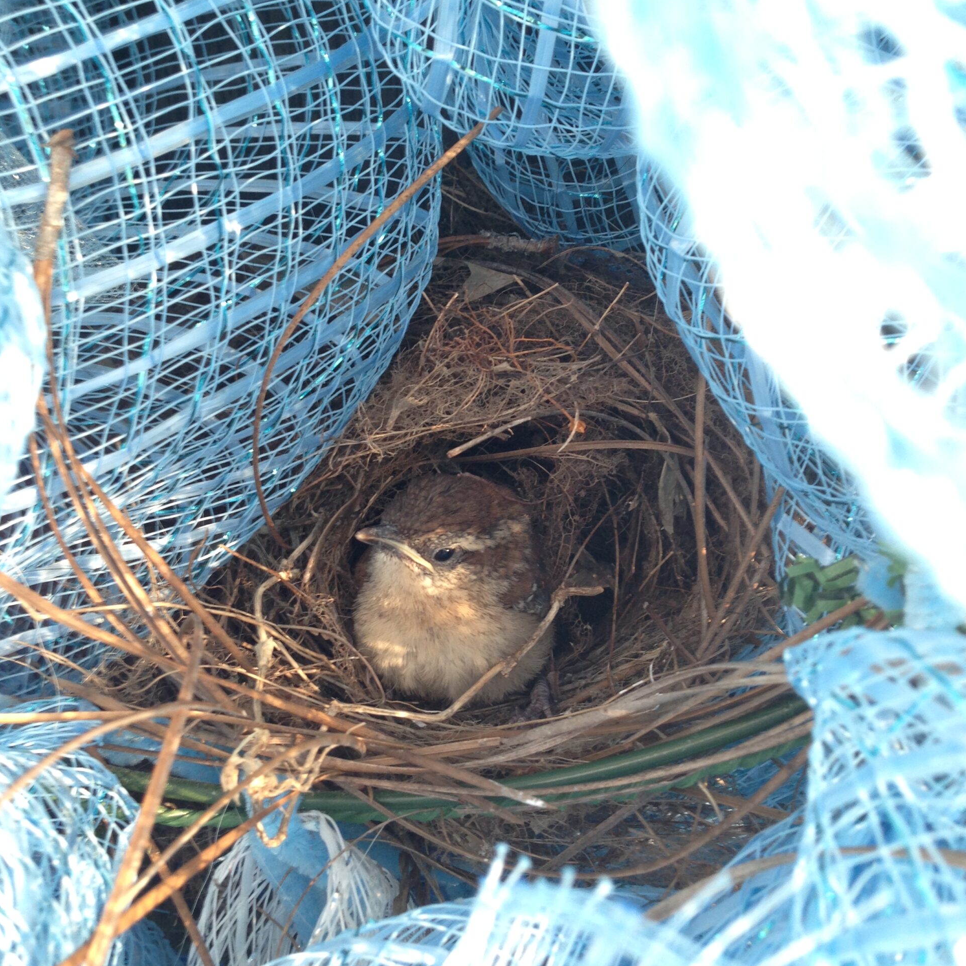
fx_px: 1231
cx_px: 483
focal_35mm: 39
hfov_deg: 42.8
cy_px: 431
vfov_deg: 42.8
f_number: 2.4
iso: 50
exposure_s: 1/20
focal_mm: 4.12
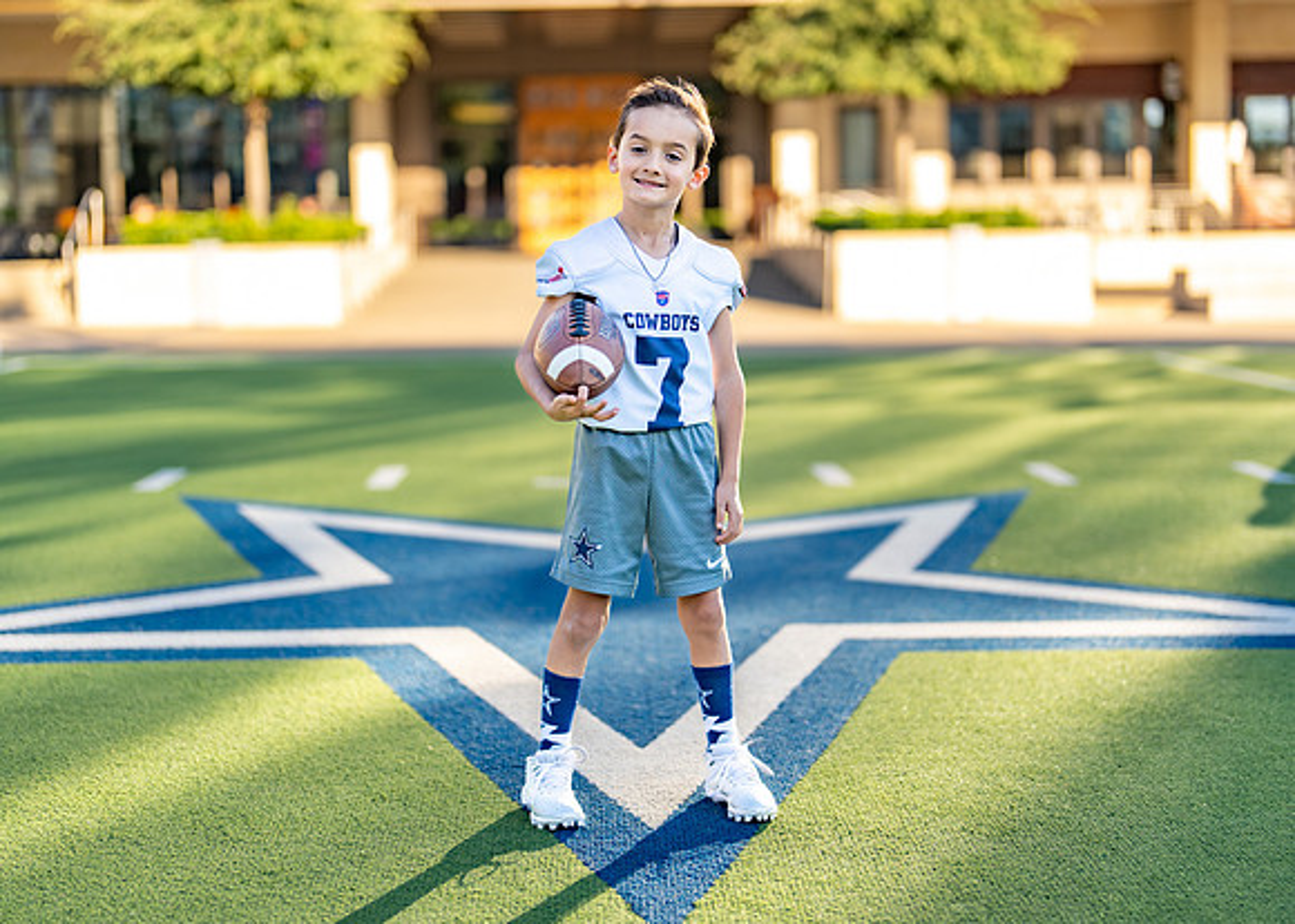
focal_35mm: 56
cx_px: 674
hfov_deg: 34.8
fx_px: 2067
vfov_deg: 25.2
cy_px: 437
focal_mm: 50
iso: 100
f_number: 1.2
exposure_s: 1/2500
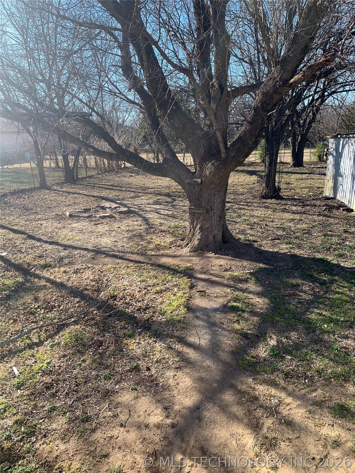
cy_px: 236
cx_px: 178
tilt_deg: -15.5
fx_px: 356
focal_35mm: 26
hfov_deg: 53.1
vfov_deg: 67.3
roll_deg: +5.1
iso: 25
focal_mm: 4.25
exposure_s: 1/743
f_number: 1.8
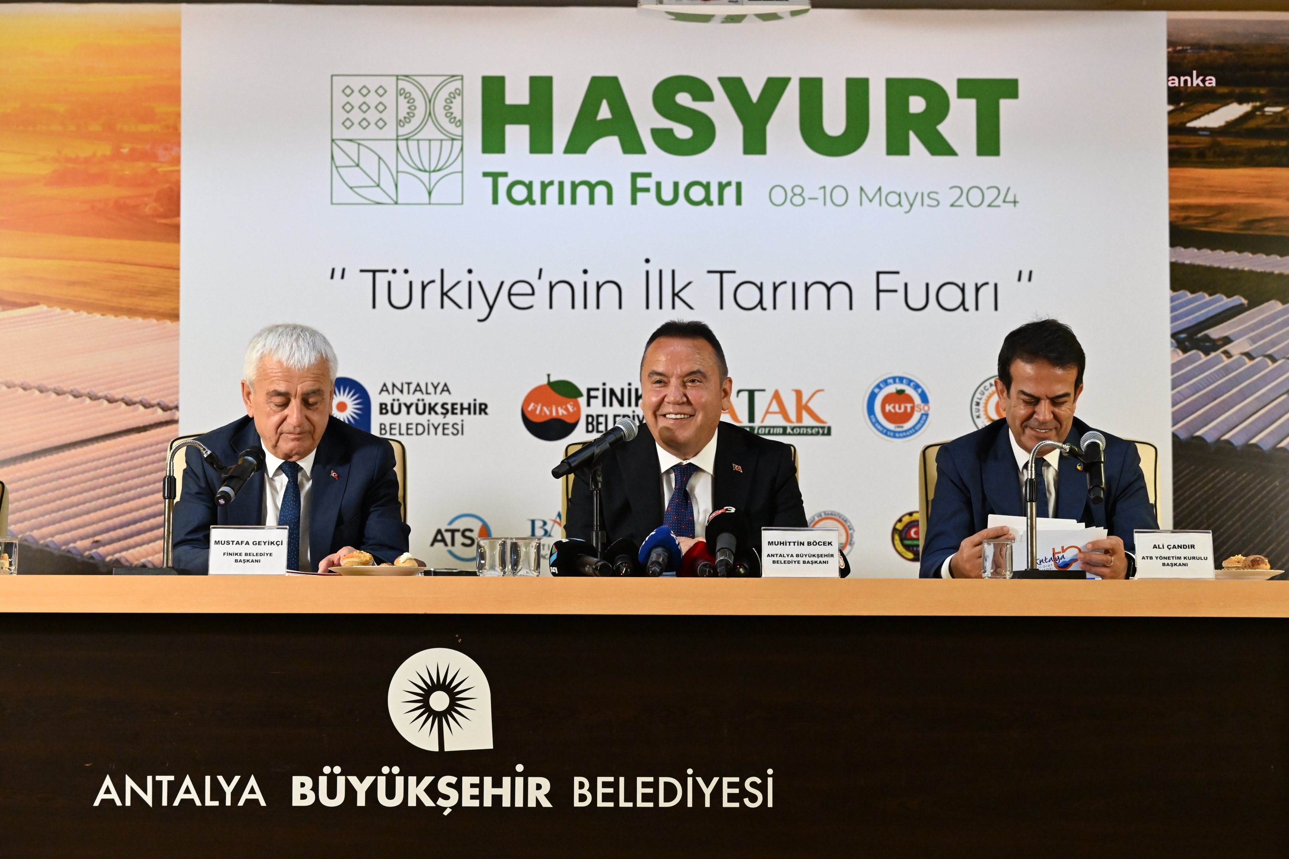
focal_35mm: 98
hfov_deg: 20.8
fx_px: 3509
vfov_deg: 14.0
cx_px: 644
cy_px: 430
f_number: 4.5
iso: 8000
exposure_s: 1/320
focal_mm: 98
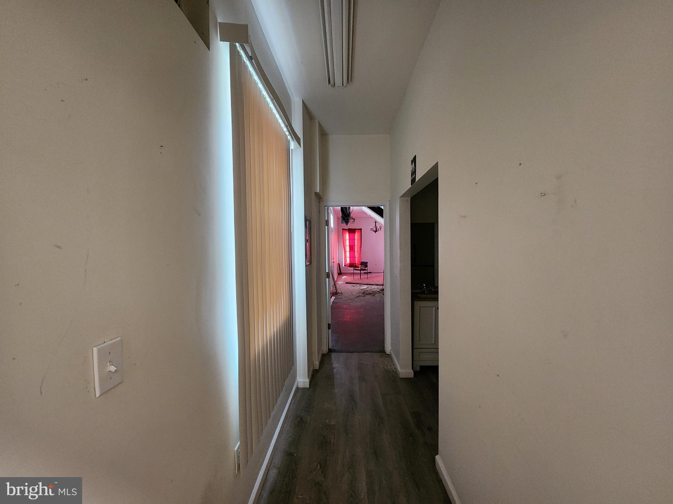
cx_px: 336
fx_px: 253
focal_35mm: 13
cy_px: 252
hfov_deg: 106.2
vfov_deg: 89.9
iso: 640
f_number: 2.2
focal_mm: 2.2
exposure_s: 1/30
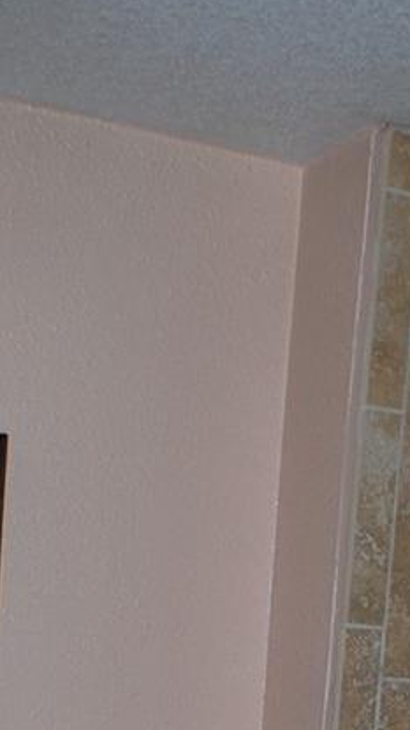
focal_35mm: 91
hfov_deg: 13.0
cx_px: 453
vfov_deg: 21.7
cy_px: 876
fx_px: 1761
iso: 100
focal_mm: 20
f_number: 4
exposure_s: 1/125
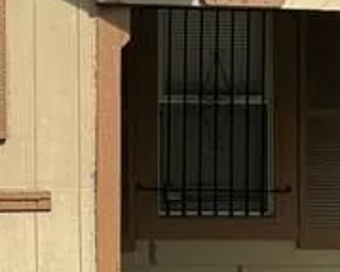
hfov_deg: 14.0
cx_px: -40
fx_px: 1348
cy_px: 109
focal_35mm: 134
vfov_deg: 11.5
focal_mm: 6.76
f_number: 1.78
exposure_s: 1/2506
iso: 80
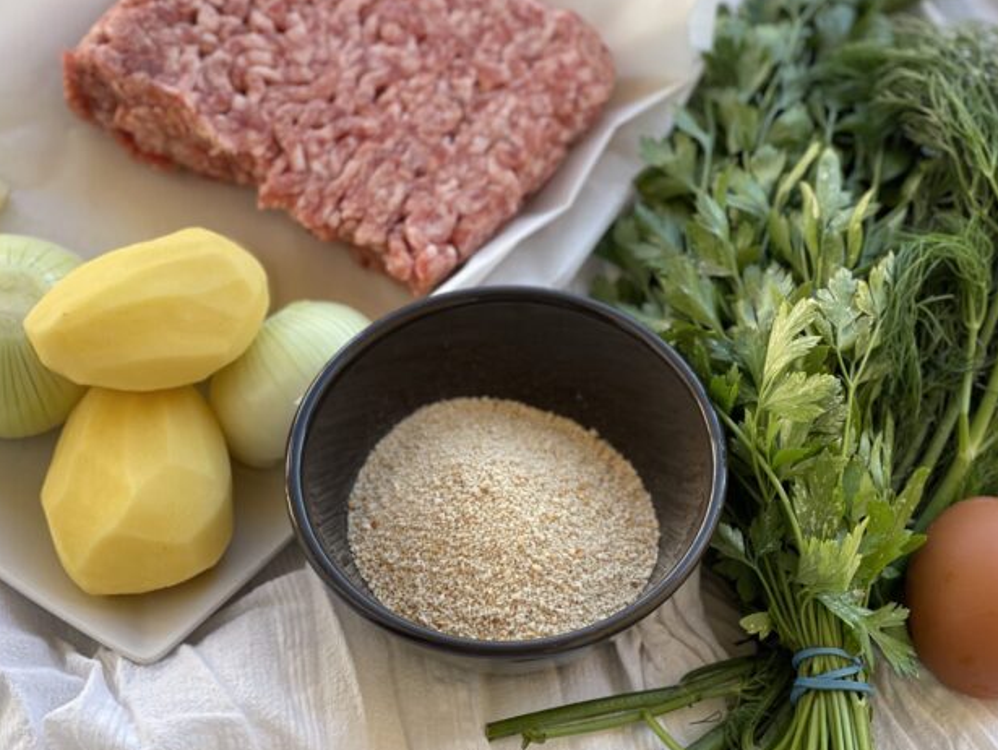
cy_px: 361
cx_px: 542
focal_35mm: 78
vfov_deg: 18.9
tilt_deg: -64.0
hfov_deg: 25.0
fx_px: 2250
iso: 32
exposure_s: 1/121
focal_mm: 7.5
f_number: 2.2
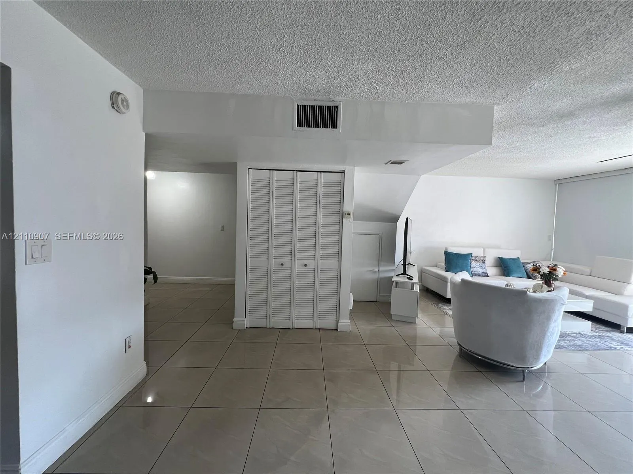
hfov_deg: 106.2
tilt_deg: -3.8
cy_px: 237
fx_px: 238
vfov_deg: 89.9
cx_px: 316
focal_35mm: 13
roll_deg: -1.7
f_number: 1.8
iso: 100
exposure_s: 1/99
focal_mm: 1.57
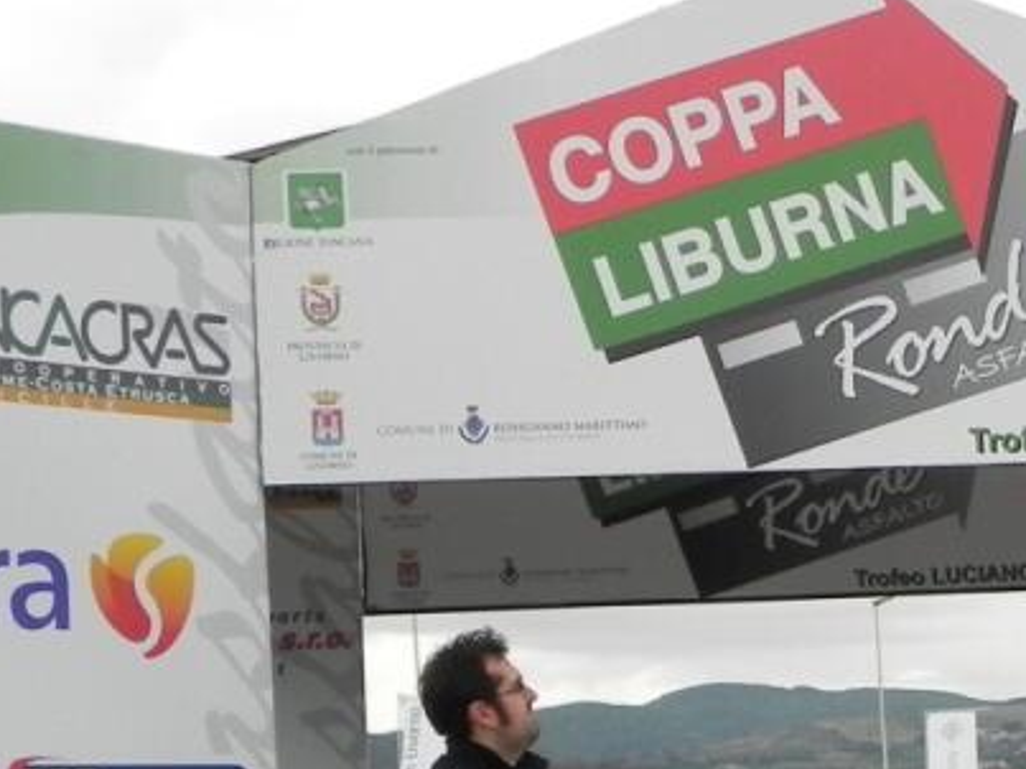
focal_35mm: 122
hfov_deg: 15.8
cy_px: 919
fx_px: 3615
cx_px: 1090
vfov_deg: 11.9
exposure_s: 1/97.3
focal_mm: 7.3
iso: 160
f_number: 3.5
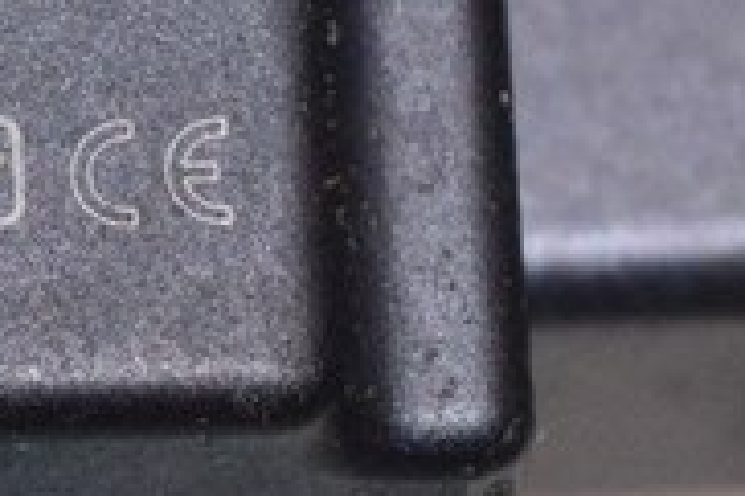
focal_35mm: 438
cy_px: 10
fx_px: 9056
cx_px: -1003
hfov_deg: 4.6
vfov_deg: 3.1
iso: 1600
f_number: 8
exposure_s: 1/200
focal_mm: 52
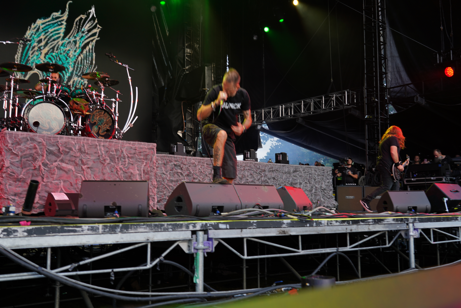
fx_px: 474
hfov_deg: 51.9
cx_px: 230
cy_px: 154
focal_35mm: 37
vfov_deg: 35.9
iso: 100
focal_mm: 37
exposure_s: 1/50
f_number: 4.5
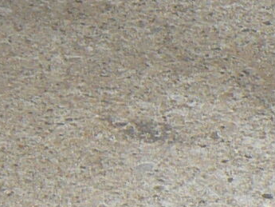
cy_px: -96
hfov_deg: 7.0
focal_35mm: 267
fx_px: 2122
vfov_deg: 5.5
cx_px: -373
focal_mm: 6
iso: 80
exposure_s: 1/160
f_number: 2.8
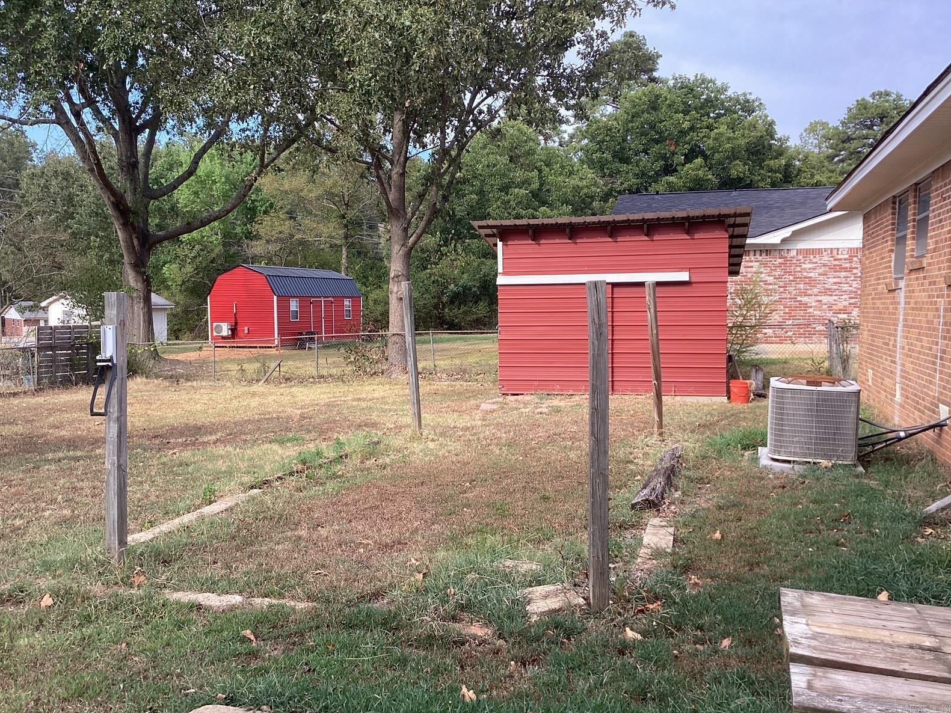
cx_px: 467
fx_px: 879
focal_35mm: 32
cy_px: 349
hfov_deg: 56.8
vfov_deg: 44.2
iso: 25
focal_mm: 3.3
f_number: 2.4
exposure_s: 1/212
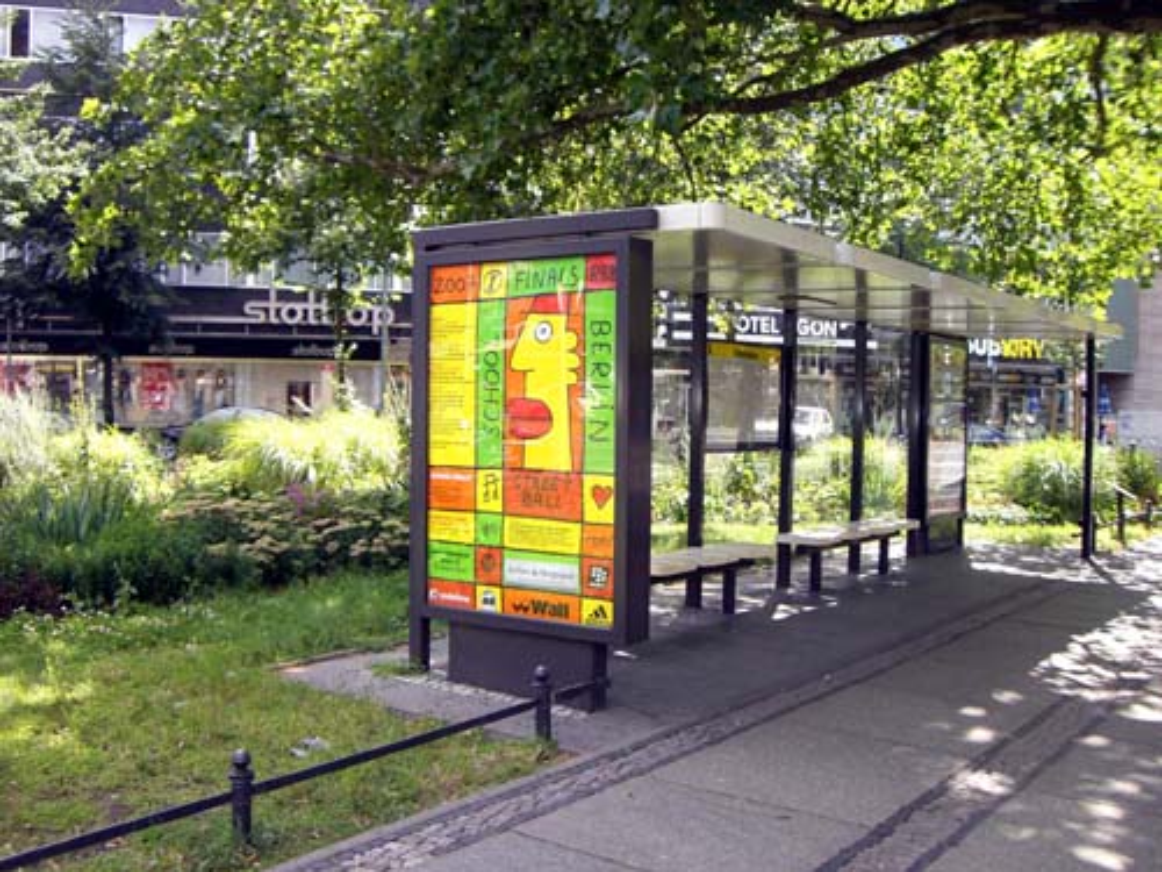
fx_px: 1276
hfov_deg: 49.0
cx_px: 581
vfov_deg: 37.7
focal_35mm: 38
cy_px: 436
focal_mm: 6.2
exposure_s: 1/200
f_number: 2.7
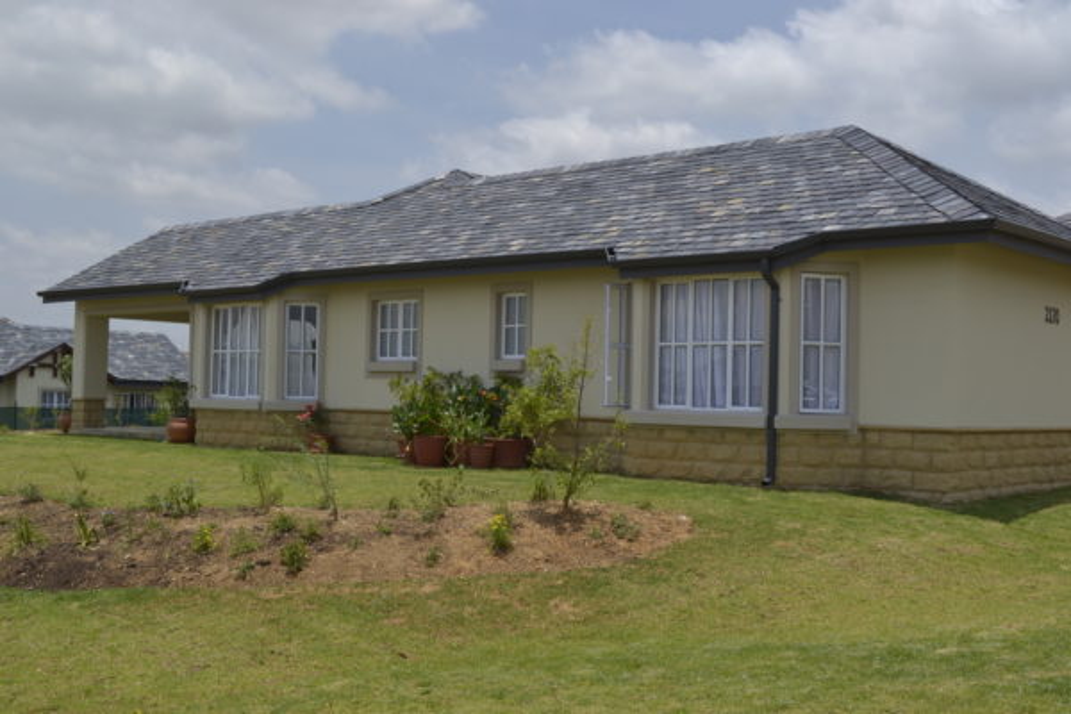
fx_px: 1160
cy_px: 357
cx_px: 536
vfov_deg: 34.2
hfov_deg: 49.6
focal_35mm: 39
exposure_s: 1/200
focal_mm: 26
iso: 100
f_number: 11
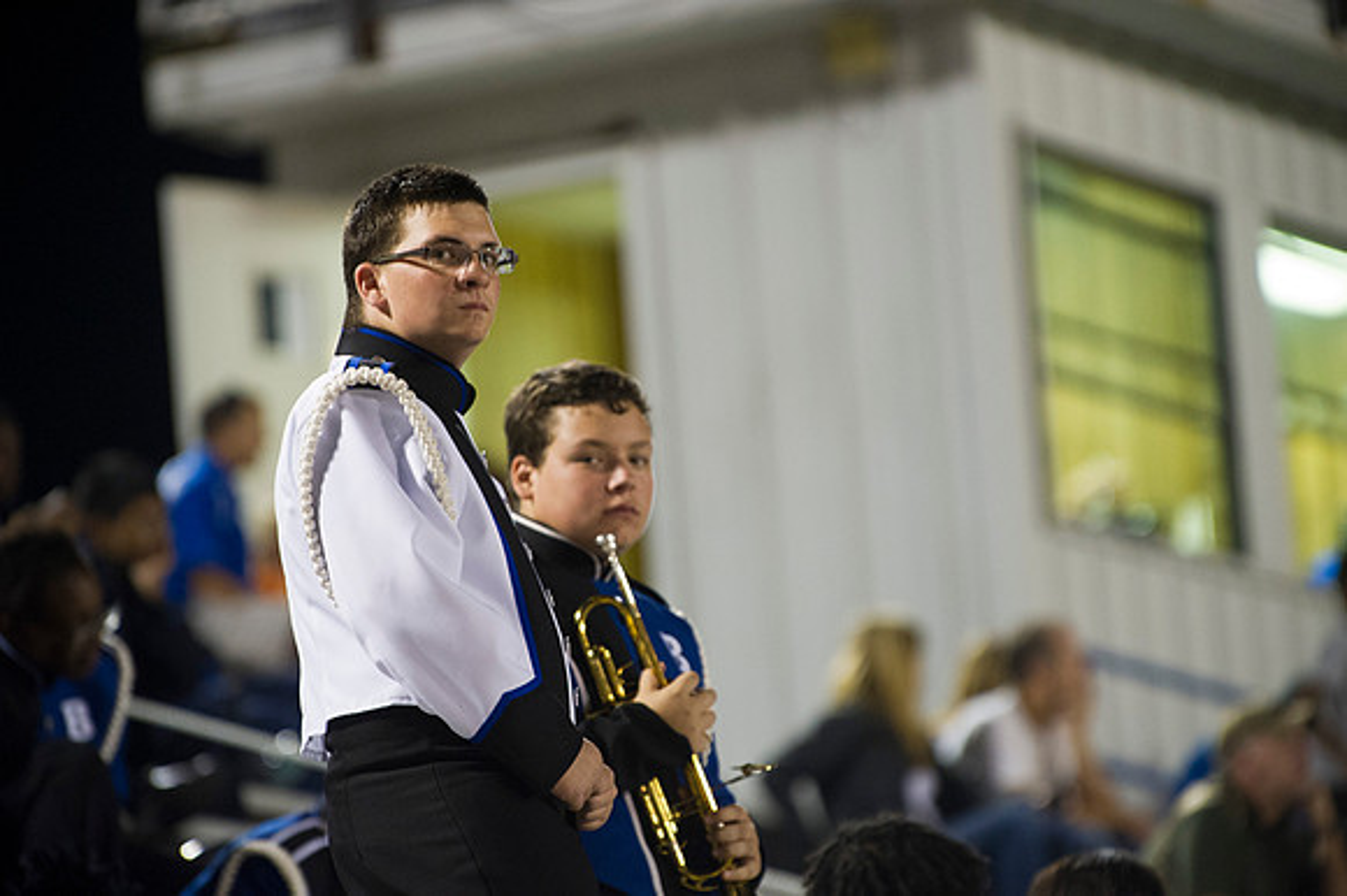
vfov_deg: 4.9
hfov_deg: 7.4
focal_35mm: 280
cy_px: 448
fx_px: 10470
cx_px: 674
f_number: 4
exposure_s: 1/100
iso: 4000
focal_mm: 280
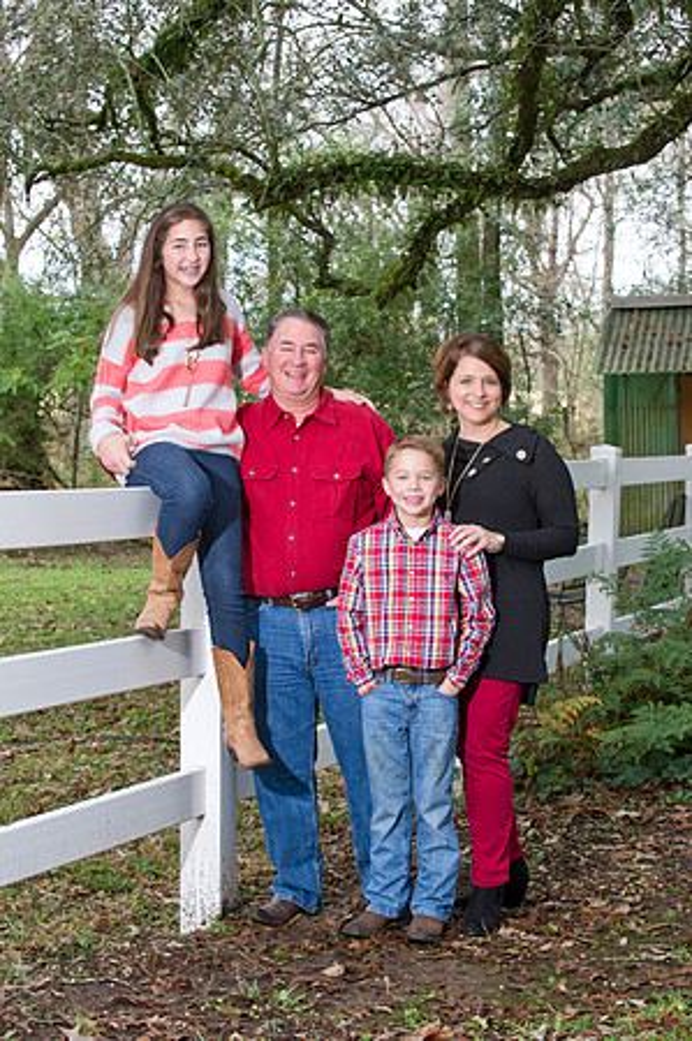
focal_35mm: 78
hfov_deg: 17.5
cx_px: 346
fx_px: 2254
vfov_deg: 26.0
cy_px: 520
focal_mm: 78
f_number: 6.3
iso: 1250
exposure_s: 1/100
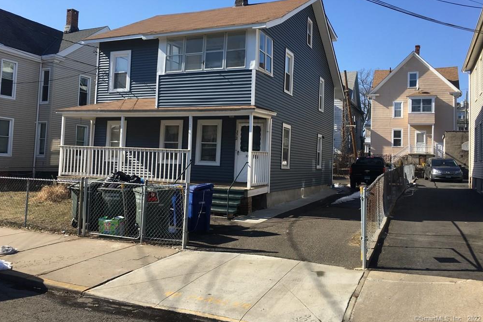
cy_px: 137
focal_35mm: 31
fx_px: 416
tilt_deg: +5.4
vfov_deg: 42.2
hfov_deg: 60.3
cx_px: 236
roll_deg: -2.1
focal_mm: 4.15
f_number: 2.2
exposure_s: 1/1012
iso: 25
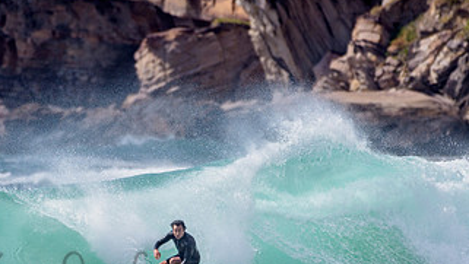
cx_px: 165
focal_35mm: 1161
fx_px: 14447
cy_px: 281
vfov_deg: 1.0
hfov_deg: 1.9
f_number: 5.6
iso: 90
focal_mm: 500
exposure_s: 1/2000
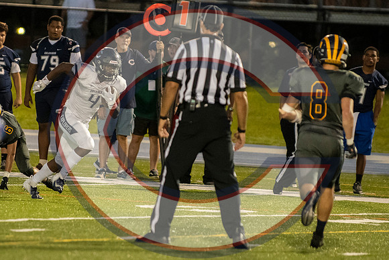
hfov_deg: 4.7
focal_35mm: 436
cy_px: 111
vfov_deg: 3.2
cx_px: 136
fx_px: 4708
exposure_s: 1/1600
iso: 7200
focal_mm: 200
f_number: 2.8
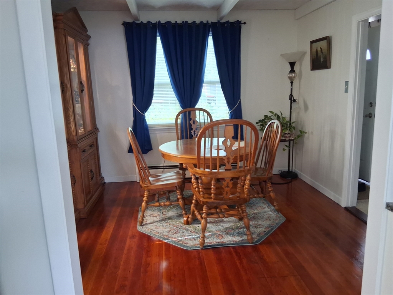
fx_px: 295
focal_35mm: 26
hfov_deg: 67.3
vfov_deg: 53.1
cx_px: 196
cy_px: 148
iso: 640
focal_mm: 3.98
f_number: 1.8
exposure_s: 1/60
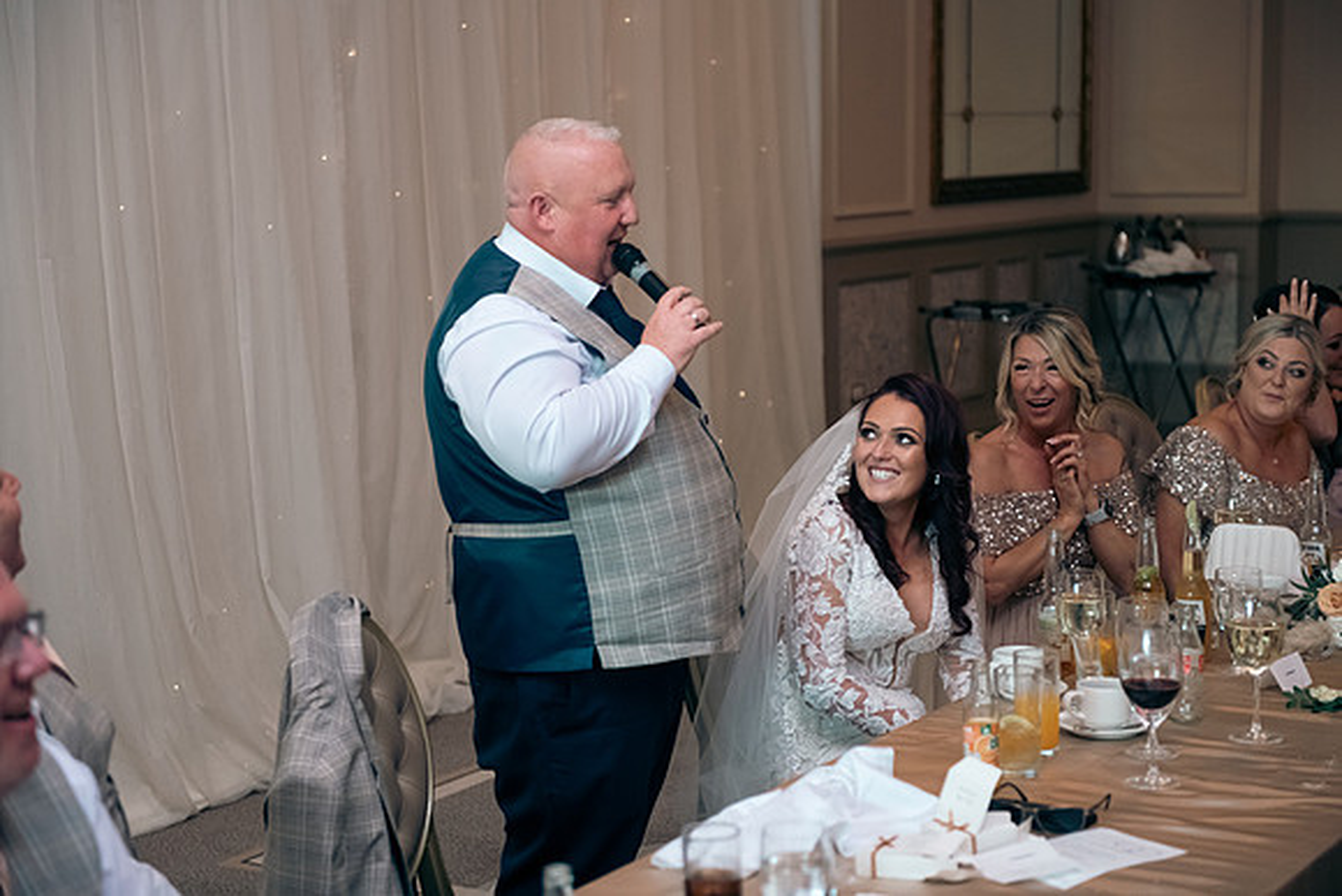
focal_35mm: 70
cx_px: 671
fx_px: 2610
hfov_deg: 28.8
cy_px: 448
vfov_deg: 19.5
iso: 1000
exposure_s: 1/160
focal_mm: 70
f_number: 3.5
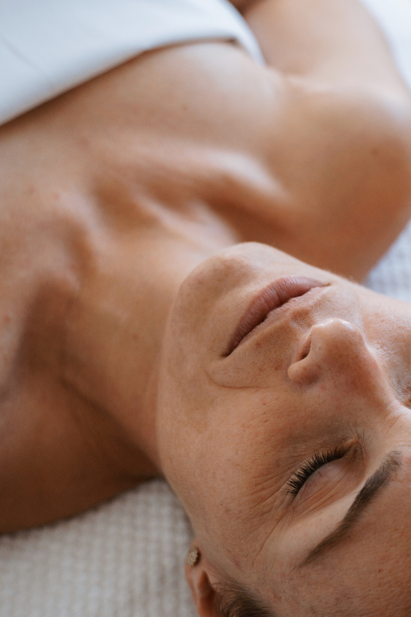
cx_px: 369
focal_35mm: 62
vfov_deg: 32.4
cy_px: 286
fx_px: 1062
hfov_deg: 21.4
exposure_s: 1/400
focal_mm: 31
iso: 1000
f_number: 2.8
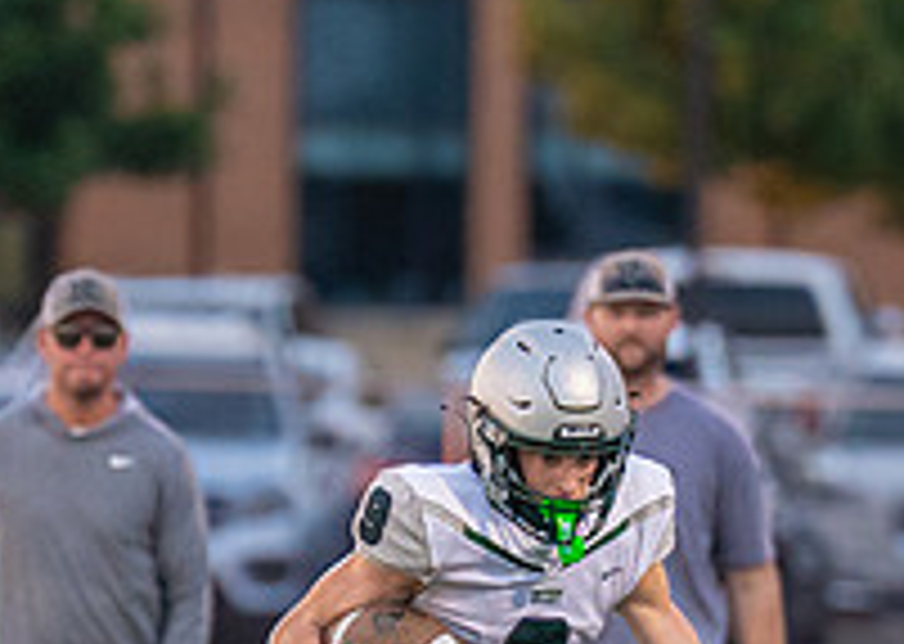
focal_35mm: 1166
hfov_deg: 1.7
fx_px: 29896
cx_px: 221
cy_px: 823
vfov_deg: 1.2
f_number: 2.8
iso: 1600
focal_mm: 200
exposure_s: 1/1250
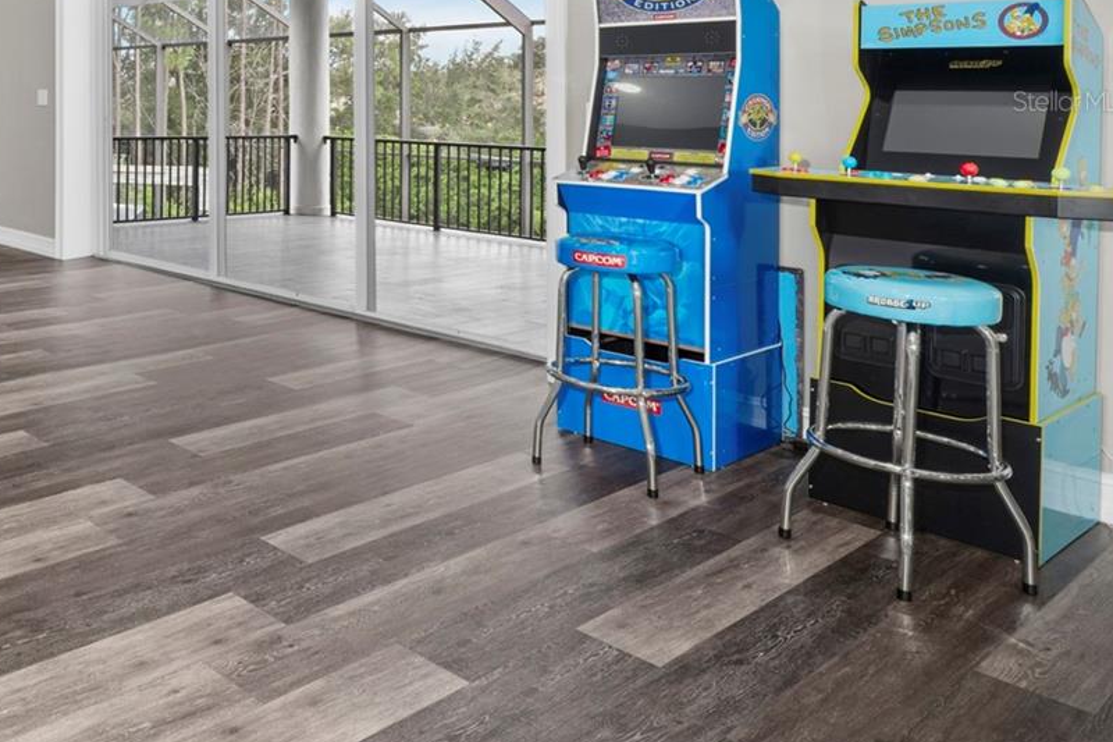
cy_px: 100
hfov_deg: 51.1
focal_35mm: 30
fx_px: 927
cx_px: 24
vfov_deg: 40.8
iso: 100
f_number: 7.1
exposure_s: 2.5
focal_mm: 10
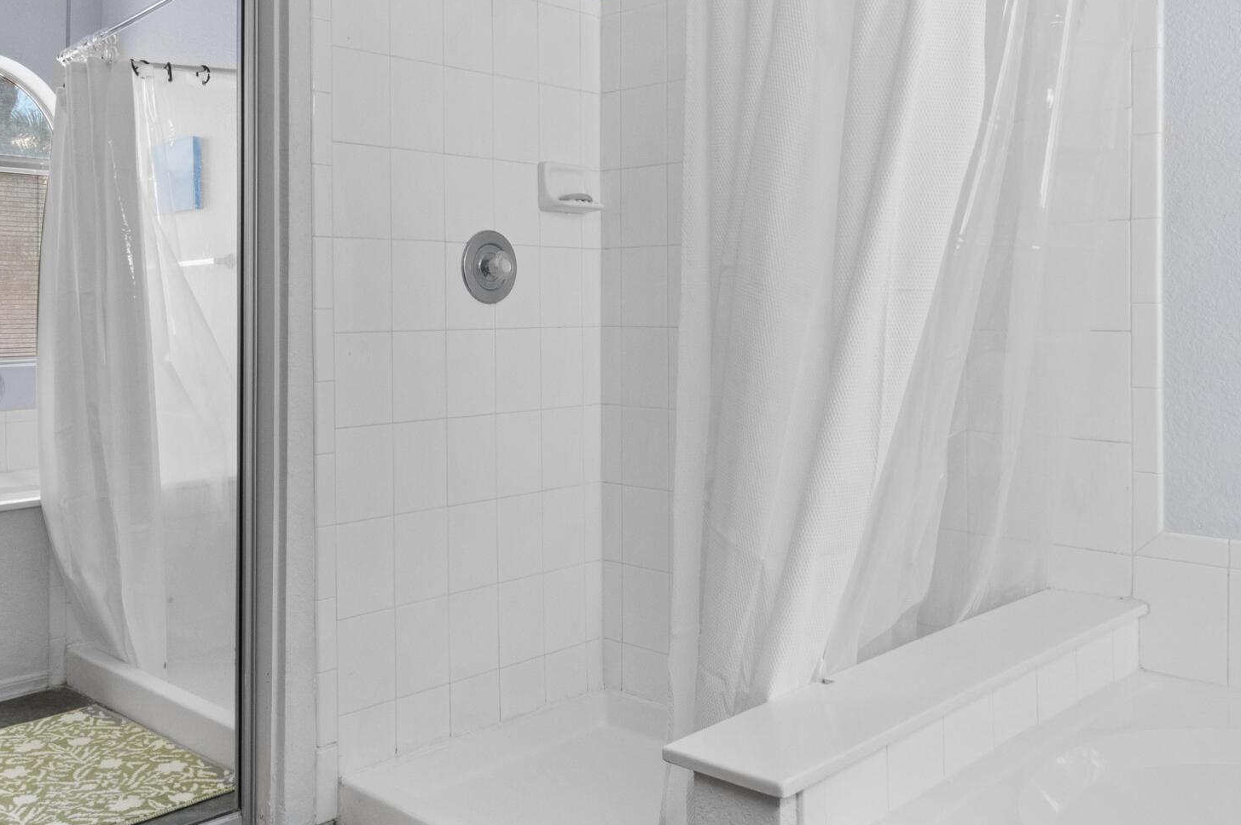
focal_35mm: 33
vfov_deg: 39.4
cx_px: 527
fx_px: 1137
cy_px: 273
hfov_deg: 57.0
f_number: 18
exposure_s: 1/8
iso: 2000
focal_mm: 16
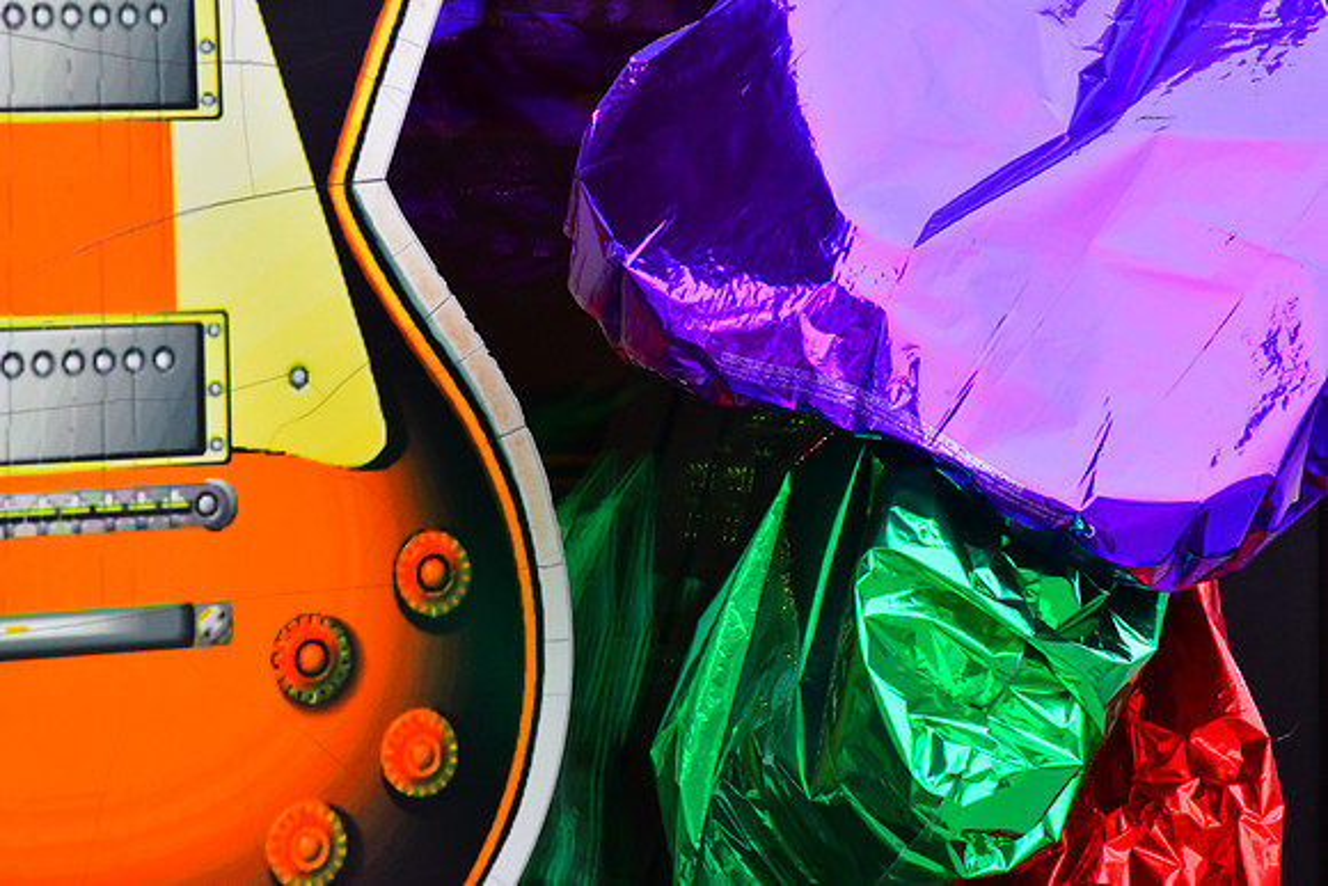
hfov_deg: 9.1
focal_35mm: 225
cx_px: 664
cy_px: 443
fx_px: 8302
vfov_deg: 6.1
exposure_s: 1/50
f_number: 20
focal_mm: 150
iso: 6400
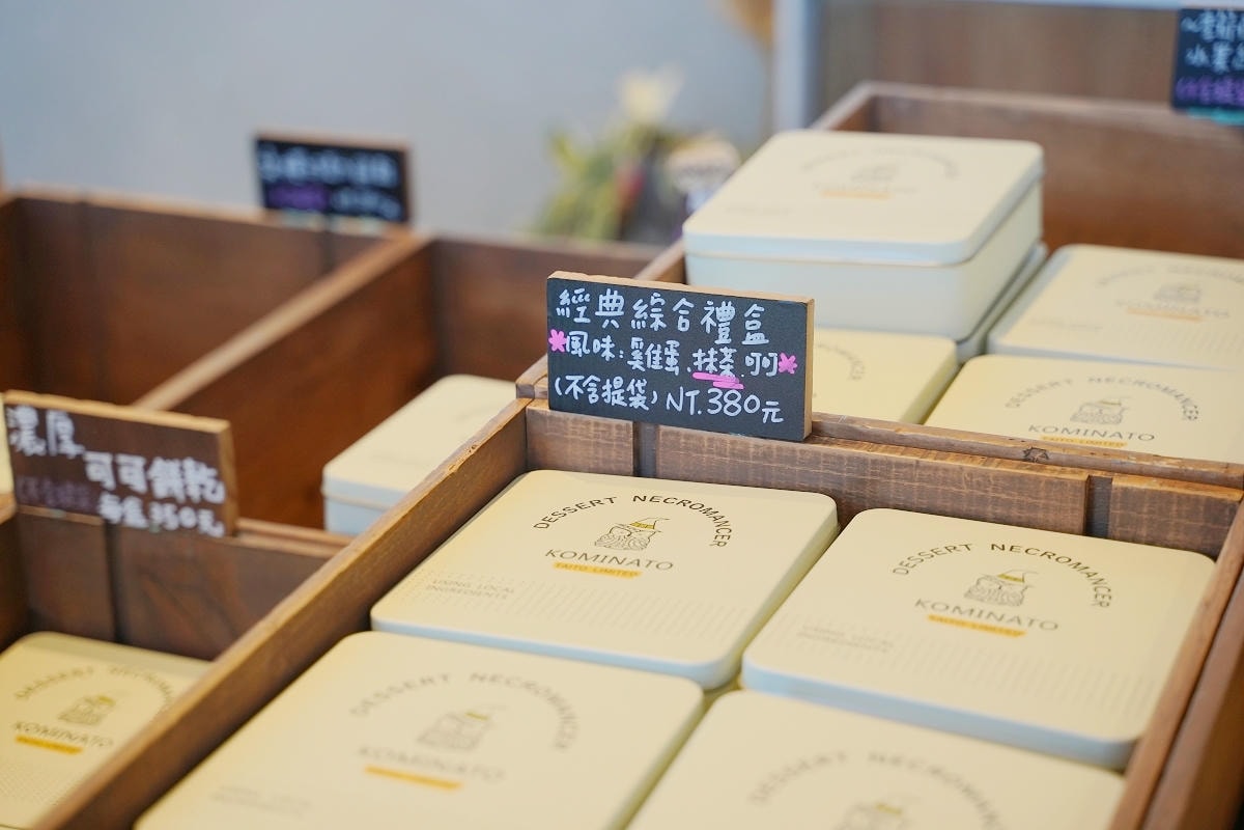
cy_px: 415
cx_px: 622
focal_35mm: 75
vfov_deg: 18.2
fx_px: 2591
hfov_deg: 27.0
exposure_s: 1/160
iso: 800
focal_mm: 75
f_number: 4
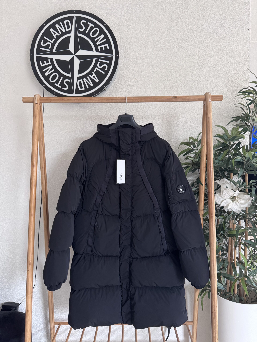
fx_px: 238
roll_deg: +0.2
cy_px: 171
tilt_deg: -1.4
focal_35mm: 24
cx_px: 128
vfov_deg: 71.6
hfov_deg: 56.8
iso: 400
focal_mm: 6.76
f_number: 1.78
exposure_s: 1/60
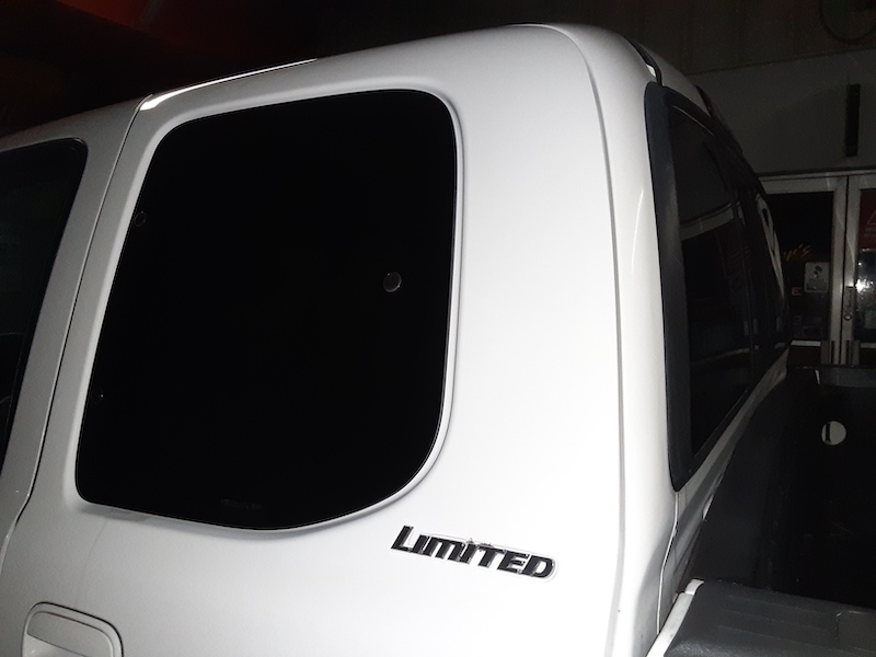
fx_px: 683
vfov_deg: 51.4
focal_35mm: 27
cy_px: 328
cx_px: 438
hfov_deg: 65.3
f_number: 1.9
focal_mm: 2.91
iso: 1000
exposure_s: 1/15
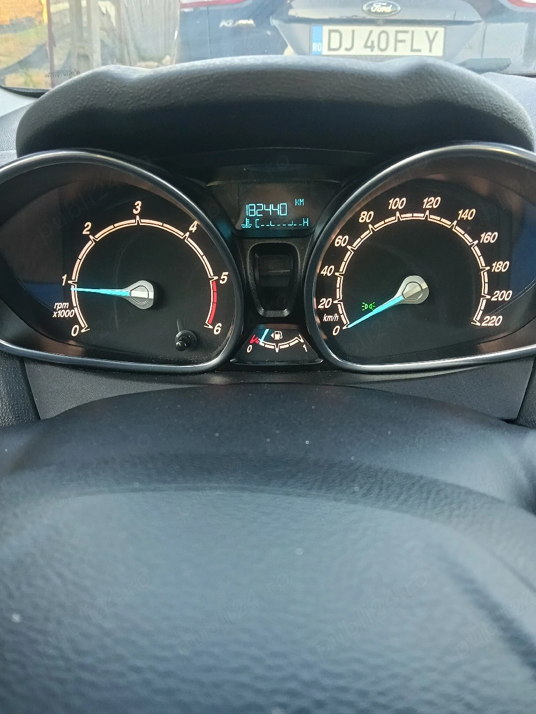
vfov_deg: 65.3
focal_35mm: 27
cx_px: 268
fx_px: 557
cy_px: 357
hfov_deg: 51.4
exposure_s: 1/33.3
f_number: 1.8
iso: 320
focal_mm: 3.98
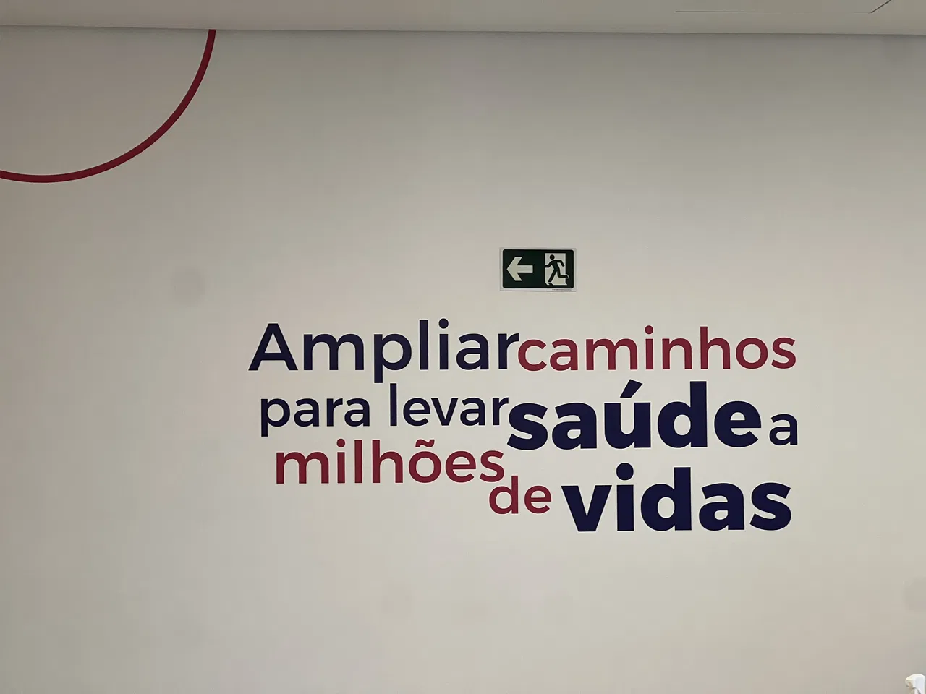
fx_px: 2060
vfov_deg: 19.1
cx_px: 463
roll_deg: +0.2
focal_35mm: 77
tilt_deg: +1.1
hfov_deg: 25.3
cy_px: 347
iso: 200
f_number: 2.8
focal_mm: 9
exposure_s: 1/60
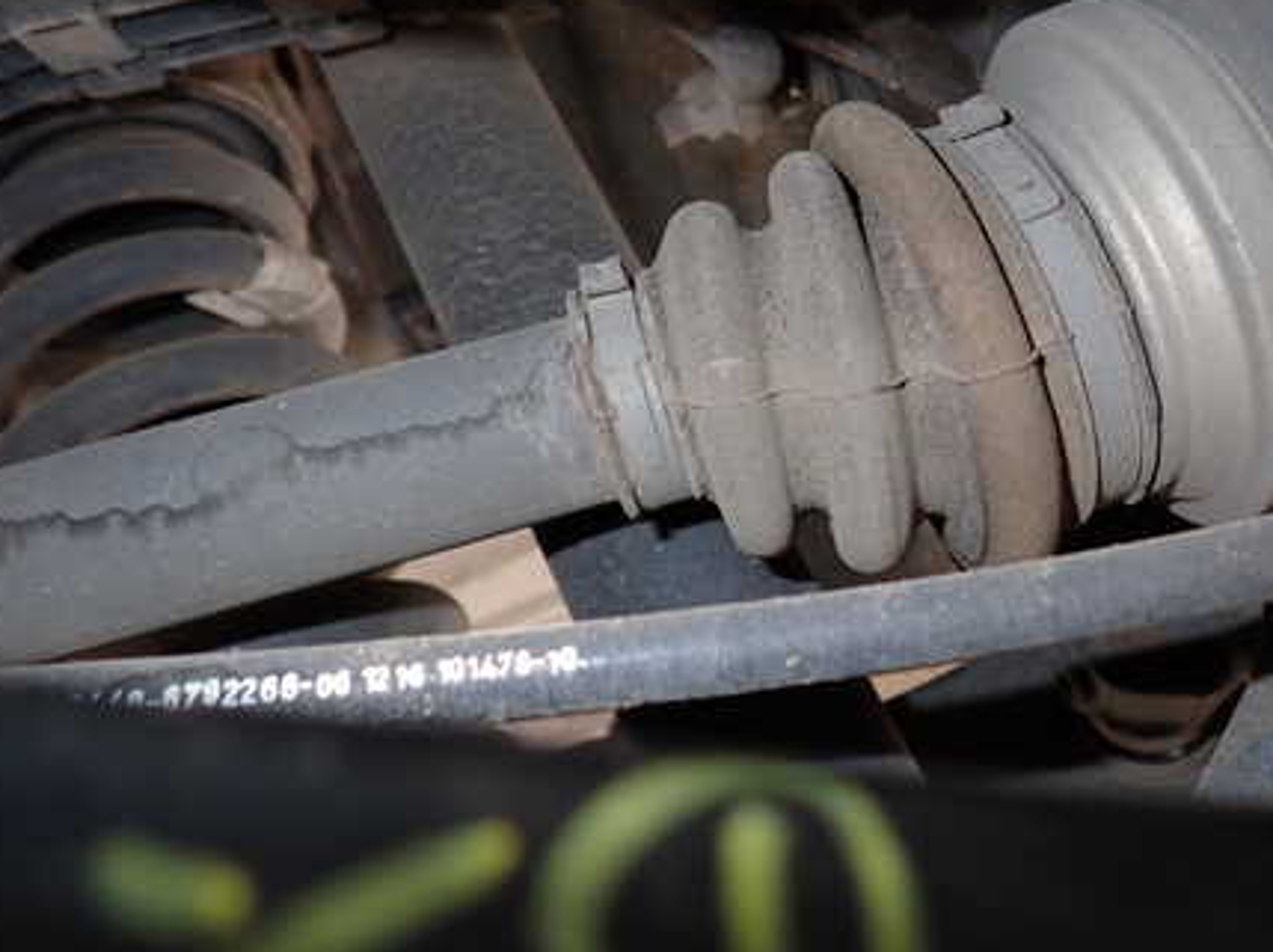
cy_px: 365
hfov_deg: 51.9
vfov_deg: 40.4
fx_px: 1286
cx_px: 822
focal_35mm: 35
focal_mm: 4.5
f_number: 5.6
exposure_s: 1/30
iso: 200
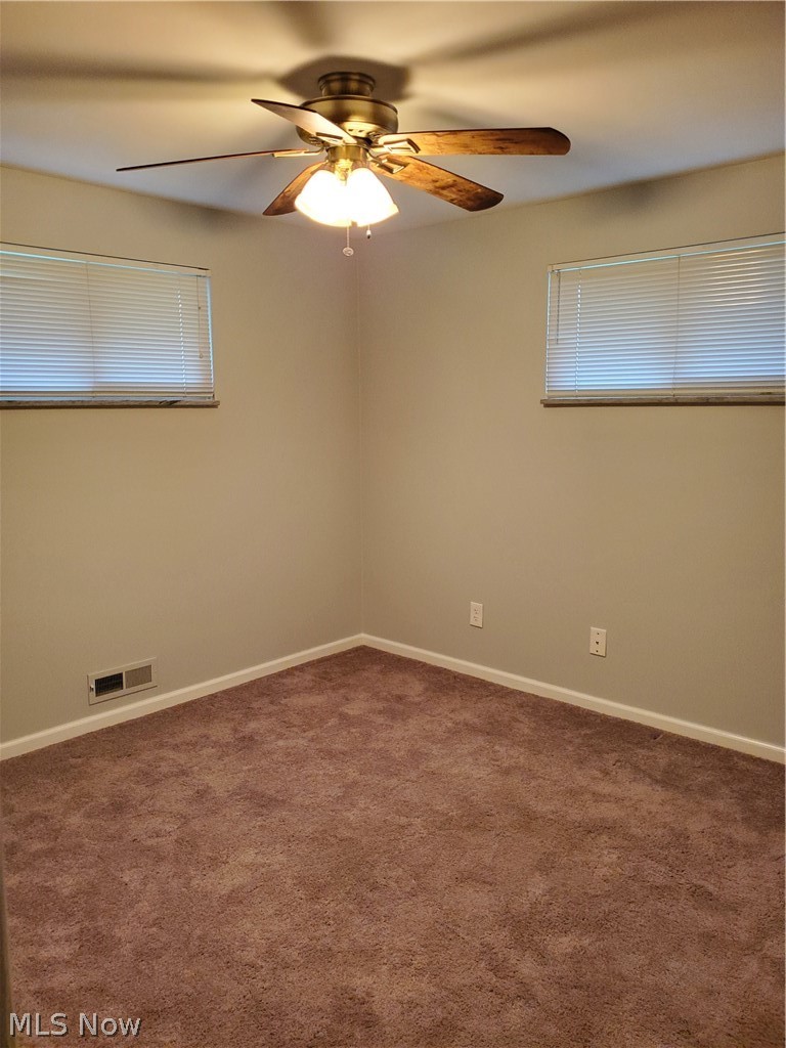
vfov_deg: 67.3
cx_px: 393
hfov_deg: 53.1
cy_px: 524
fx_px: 787
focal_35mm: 26
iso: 250
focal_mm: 4.3
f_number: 1.5
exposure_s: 1/60
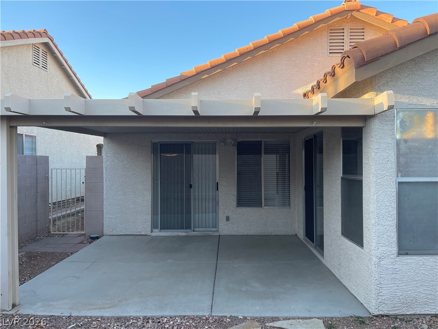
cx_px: 219
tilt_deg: -0.3
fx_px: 329
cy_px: 164
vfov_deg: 53.1
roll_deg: +0.2
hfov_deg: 67.3
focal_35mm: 26
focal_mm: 5.1
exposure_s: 1/399
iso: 50
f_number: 1.6
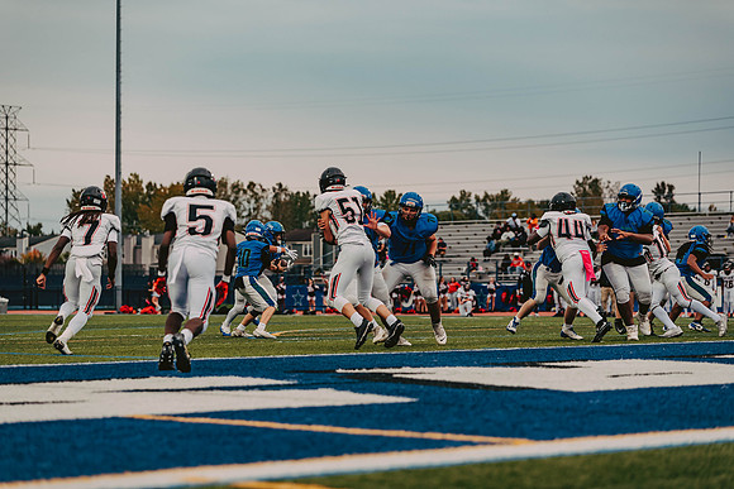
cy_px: 244
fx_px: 2243
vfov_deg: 12.5
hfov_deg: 18.6
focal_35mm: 110
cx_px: 367
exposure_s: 1/1000
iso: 800
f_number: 3.2
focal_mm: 110
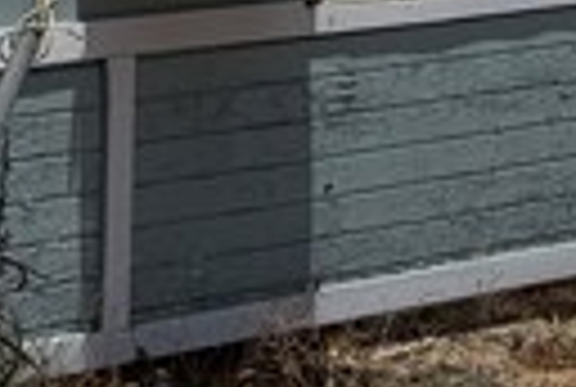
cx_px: -1476
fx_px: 3191
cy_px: -207
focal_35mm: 199
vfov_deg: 6.8
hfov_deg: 7.9
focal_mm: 6.76
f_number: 1.78
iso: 80
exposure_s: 1/10309
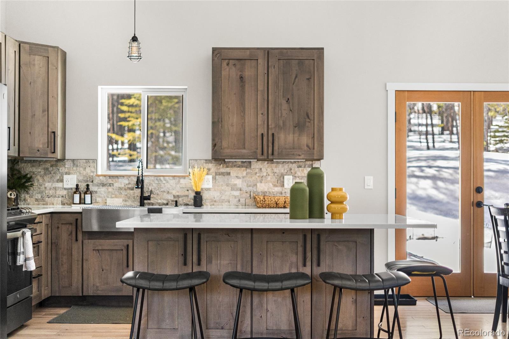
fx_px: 707
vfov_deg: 27.0
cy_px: 170
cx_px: 254
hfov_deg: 39.6
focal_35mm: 50
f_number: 1.8
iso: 1600
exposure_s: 1/1000
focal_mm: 50
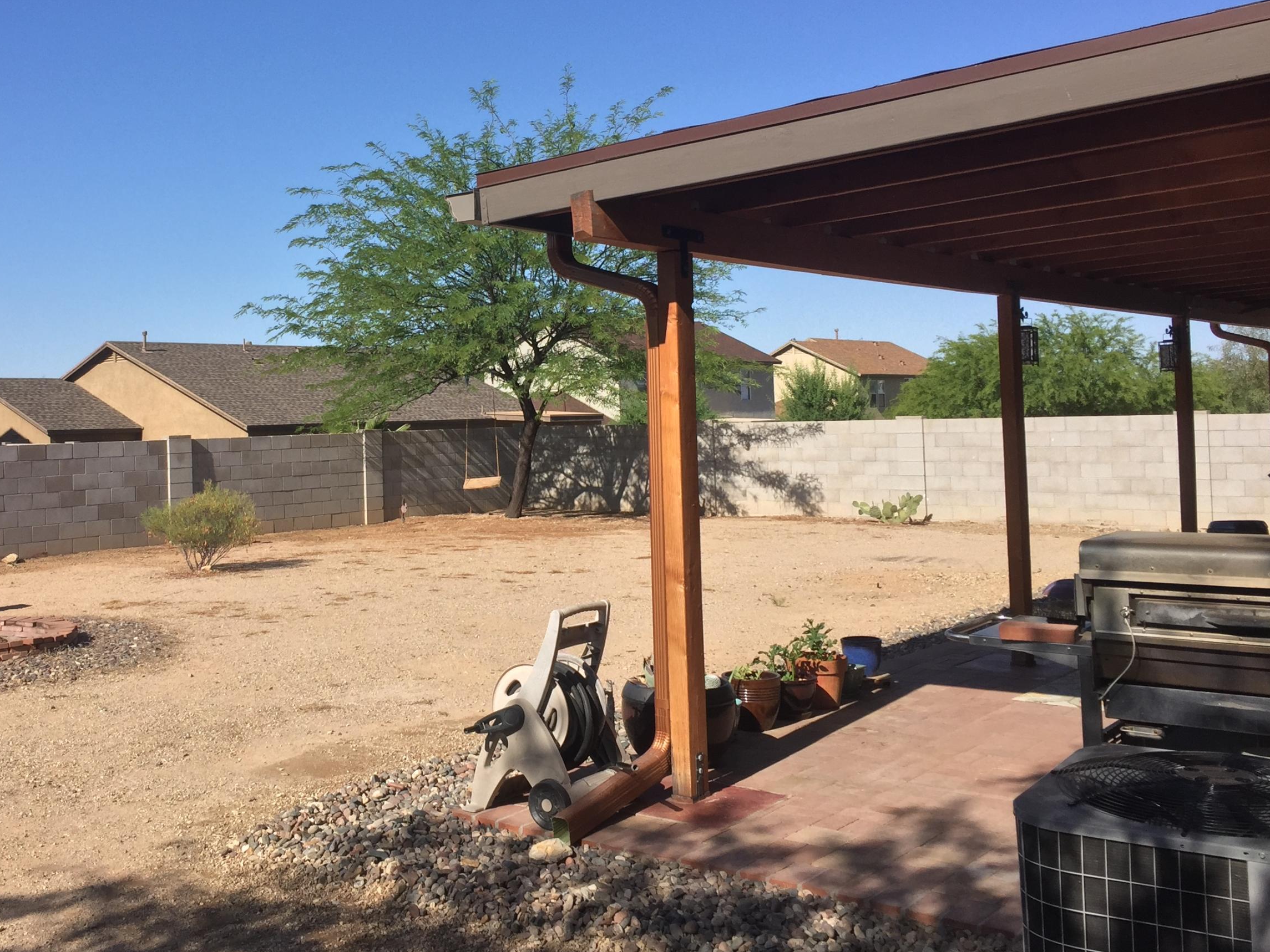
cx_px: 445
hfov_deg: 48.3
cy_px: 365
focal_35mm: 38
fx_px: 1394
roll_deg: +1.4
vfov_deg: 37.5
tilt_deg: +1.7
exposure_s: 1/2083
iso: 32
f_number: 2.2
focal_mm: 4.15
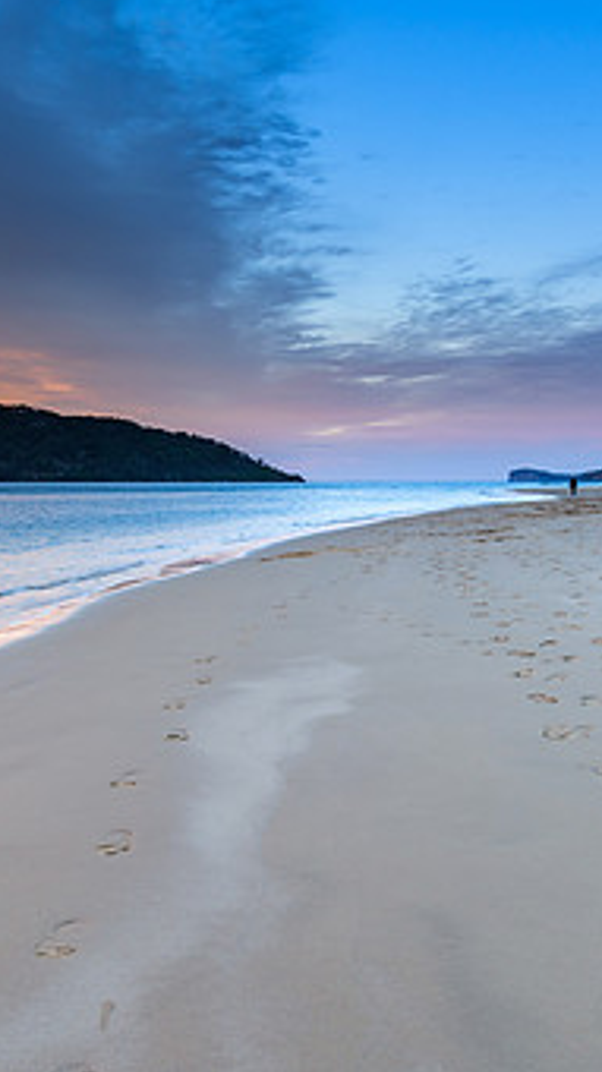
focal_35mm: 43
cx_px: 268
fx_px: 1221
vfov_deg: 47.3
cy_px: 484
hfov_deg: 27.7
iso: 160
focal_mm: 24
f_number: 5.6
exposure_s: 1/8
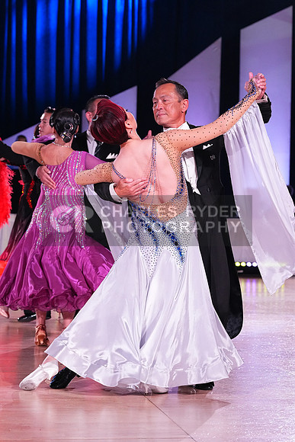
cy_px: 221
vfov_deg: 21.0
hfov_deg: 14.1
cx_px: 148
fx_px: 1191
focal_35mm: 97
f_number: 5.6
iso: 4000
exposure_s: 1/250
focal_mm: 97
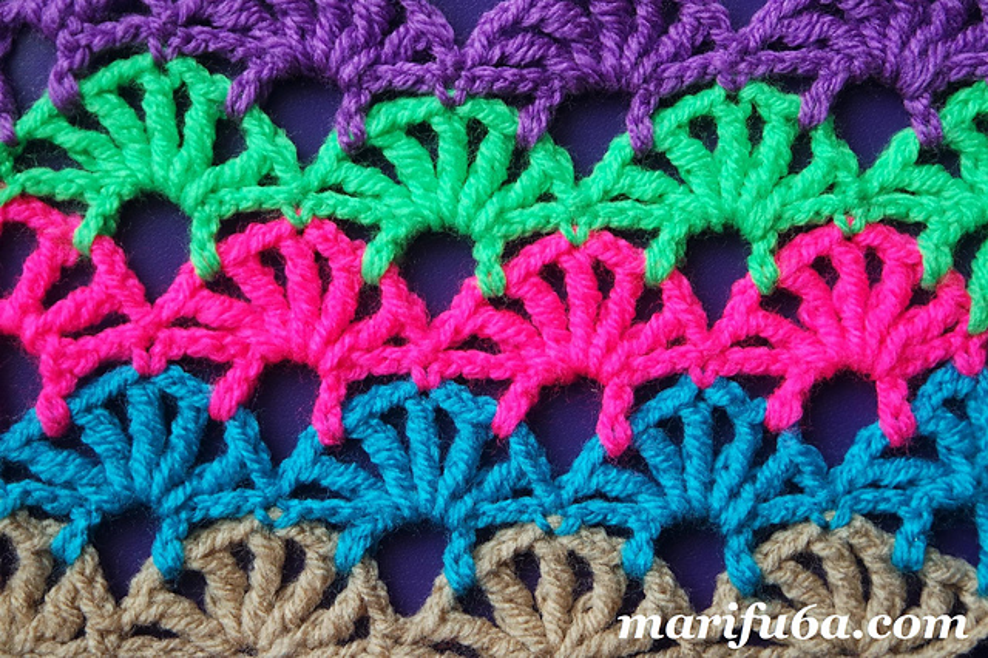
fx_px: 2112
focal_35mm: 77
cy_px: 329
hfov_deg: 26.3
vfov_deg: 17.7
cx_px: 494
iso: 200
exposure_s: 1/80
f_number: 5.6
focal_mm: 50
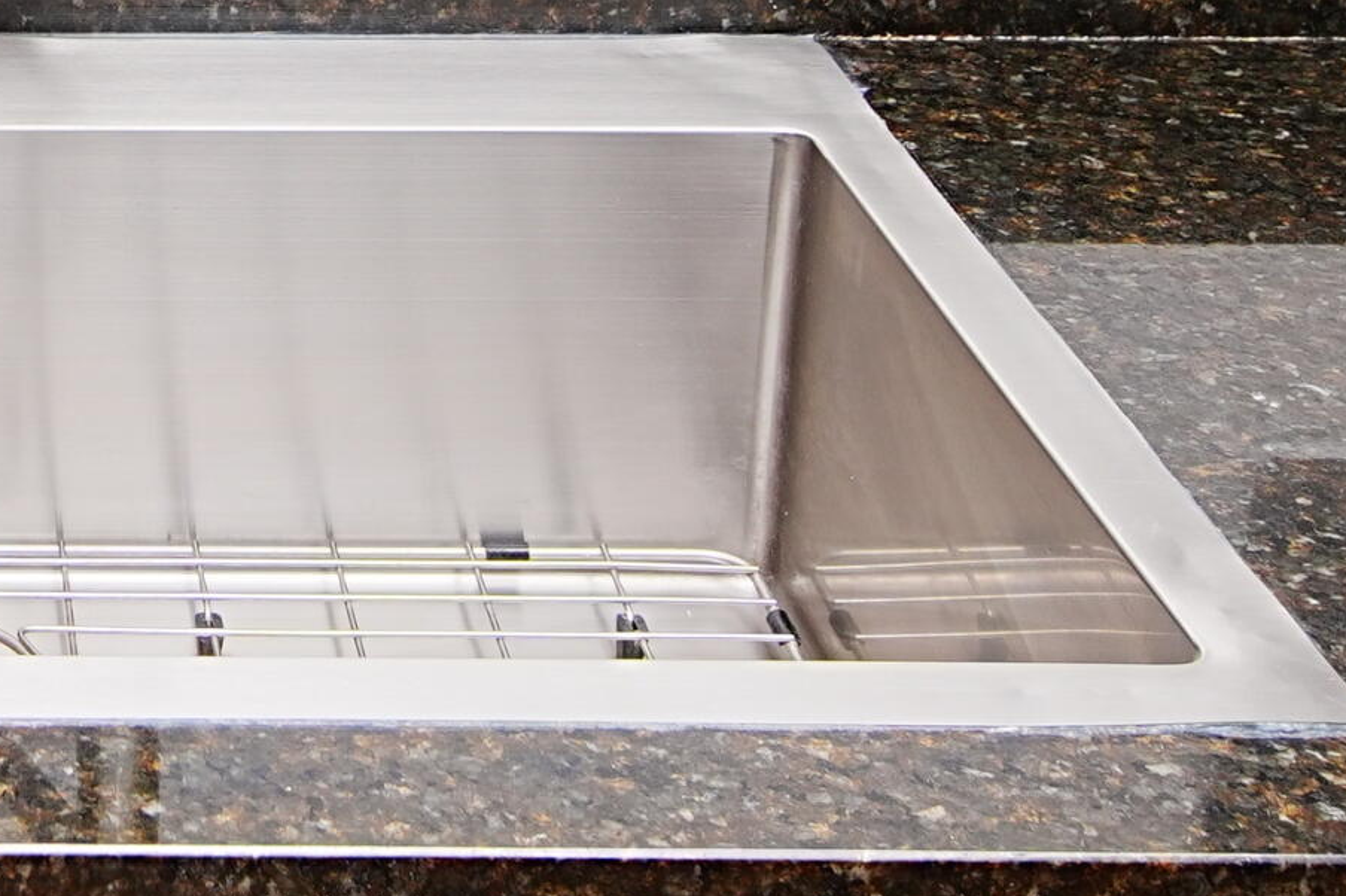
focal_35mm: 83
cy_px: -311
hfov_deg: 22.8
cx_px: -194
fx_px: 3102
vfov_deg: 15.5
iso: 200
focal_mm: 17
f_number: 6.3
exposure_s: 1/320
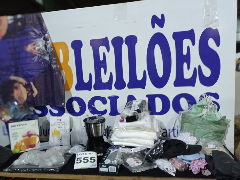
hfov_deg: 63.4
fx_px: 194
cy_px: 90
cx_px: 120
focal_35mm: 28
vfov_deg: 49.7
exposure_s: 1/24
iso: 504
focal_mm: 4.7
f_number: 1.79
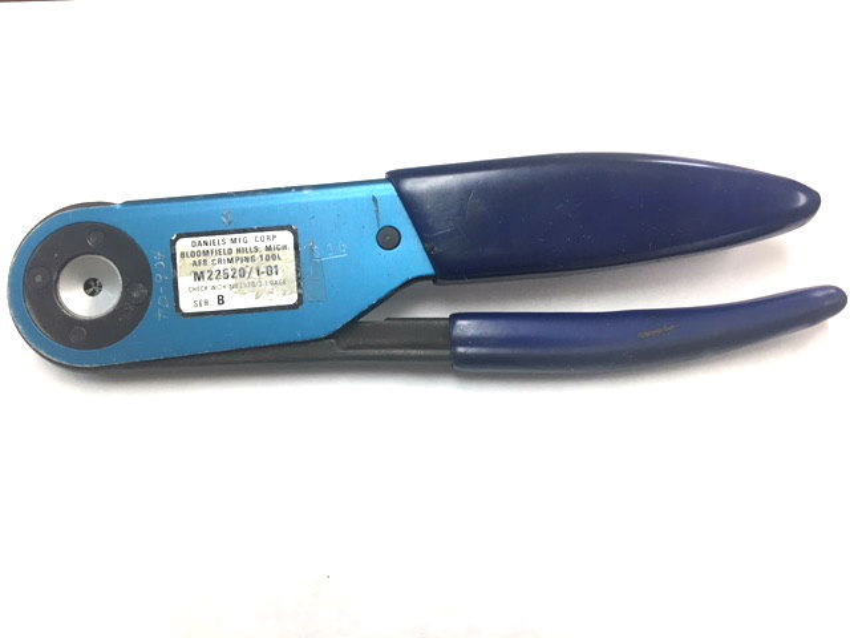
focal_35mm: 29
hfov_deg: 61.7
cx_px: 425
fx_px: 712
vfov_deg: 48.2
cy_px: 319
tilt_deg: -68.6
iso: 25
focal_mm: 4.15
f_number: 2.2
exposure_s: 1/30
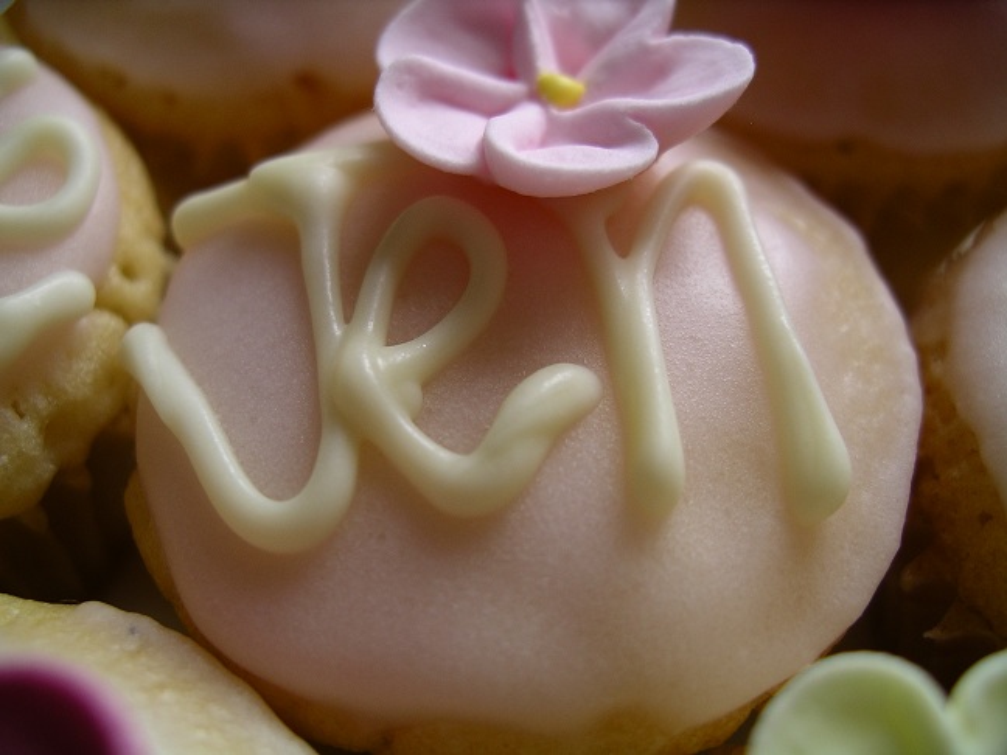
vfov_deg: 38.7
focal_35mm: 37
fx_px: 1076
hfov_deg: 50.1
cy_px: 378
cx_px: 504
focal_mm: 7.8
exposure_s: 1/39
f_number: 2.8
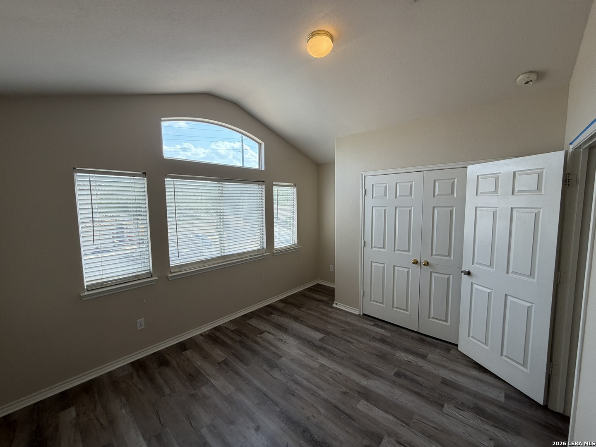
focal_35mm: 14
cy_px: 224
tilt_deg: -5.6
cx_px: 298
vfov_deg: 85.7
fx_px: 241
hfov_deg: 102.1
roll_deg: +0.2
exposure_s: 1/165
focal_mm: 2.22
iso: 50
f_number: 2.2
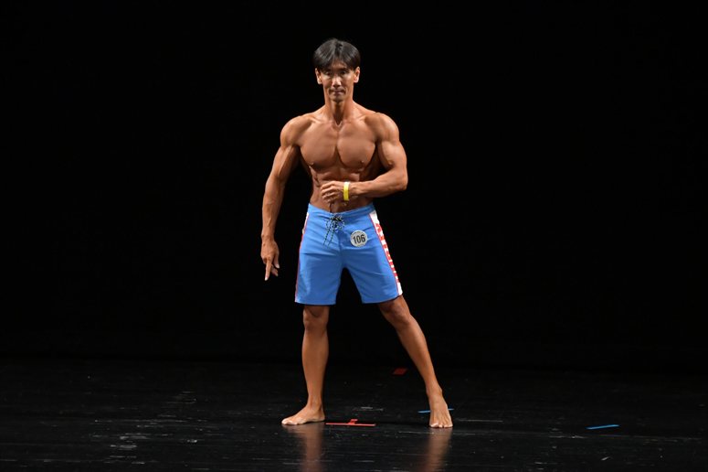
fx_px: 5897
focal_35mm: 300
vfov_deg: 4.6
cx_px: 354
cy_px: 236
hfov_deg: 6.9
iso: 3200
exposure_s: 1/400
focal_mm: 200
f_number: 5.6
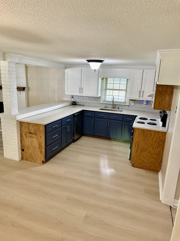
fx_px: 166
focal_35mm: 24
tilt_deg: -15.0
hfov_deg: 56.8
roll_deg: -2.6
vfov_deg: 71.6
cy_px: 120
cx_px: 90
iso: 200
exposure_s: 1/60
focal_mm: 6.86
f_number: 1.78
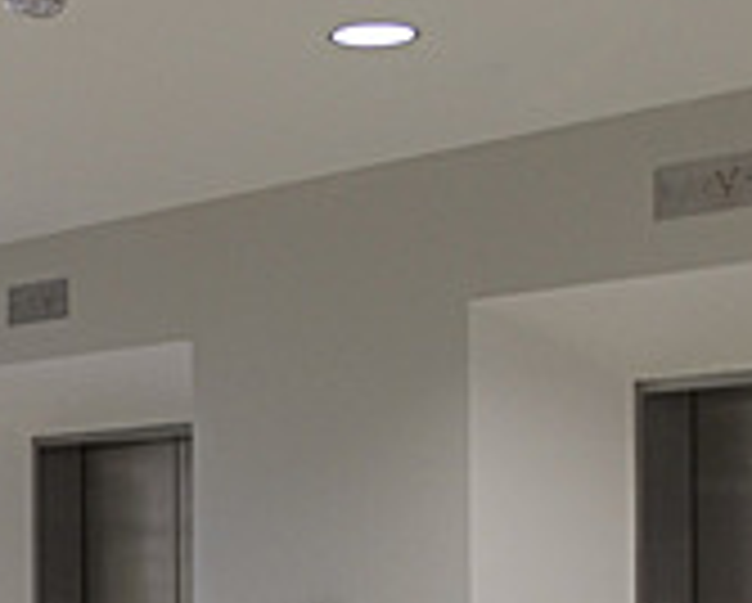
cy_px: 594
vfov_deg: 13.4
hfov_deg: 16.6
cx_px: 65
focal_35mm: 114
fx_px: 2540
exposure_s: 1/25
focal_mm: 22
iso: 400
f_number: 4
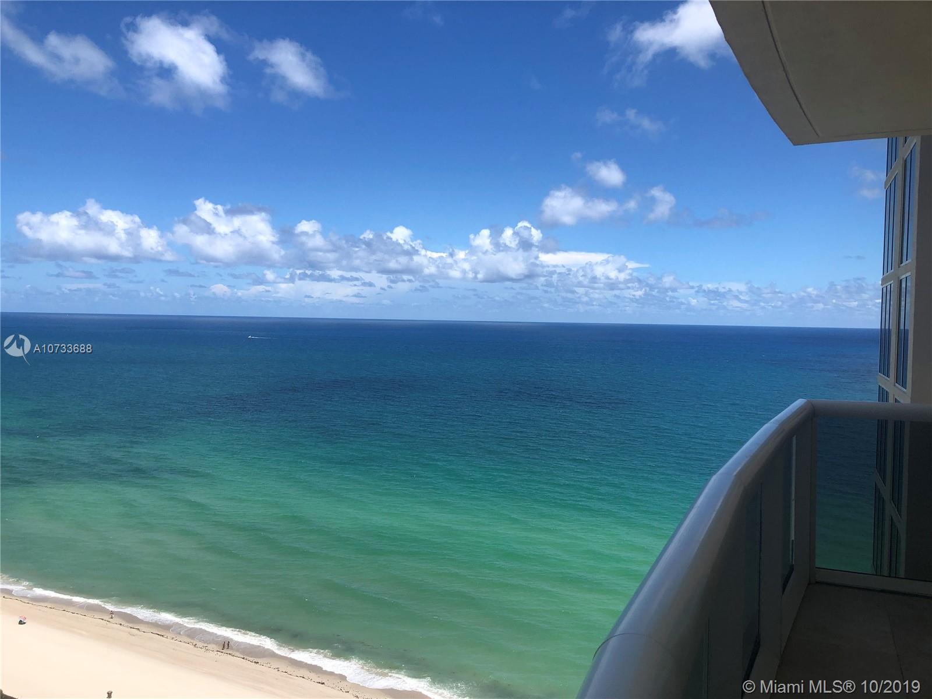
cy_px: 350
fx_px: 754
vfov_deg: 49.7
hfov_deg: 63.4
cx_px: 466
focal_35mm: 28
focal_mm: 3.99
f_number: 1.8
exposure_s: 1/2703
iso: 25
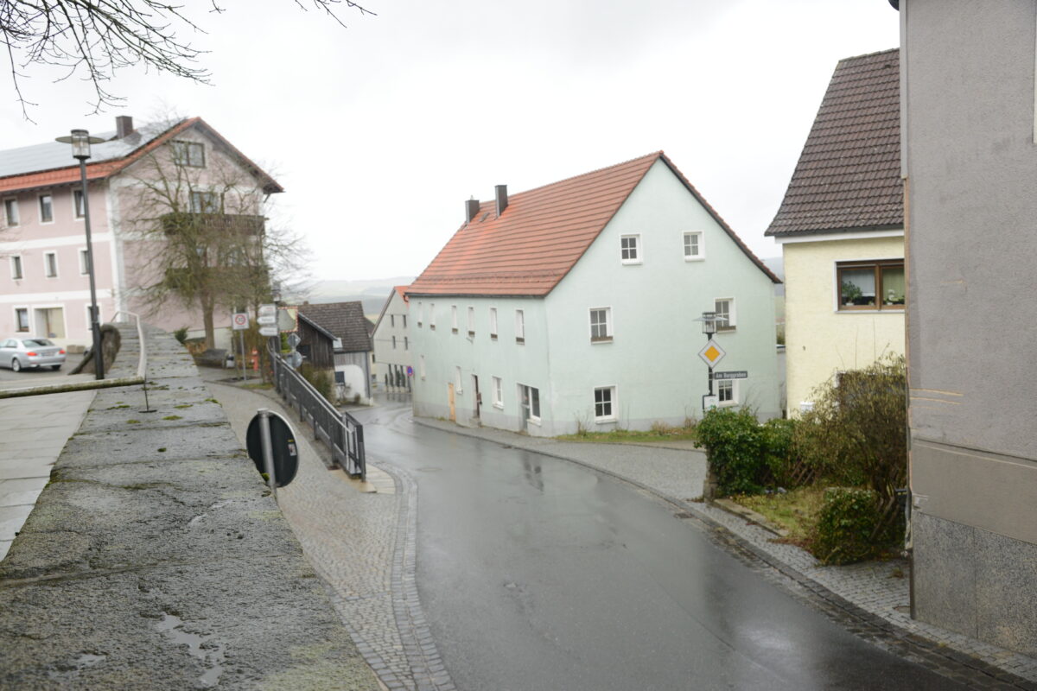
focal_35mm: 32
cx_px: 518
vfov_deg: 41.1
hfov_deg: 58.7
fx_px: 922
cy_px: 346
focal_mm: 32
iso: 1000
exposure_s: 1/160
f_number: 6.3
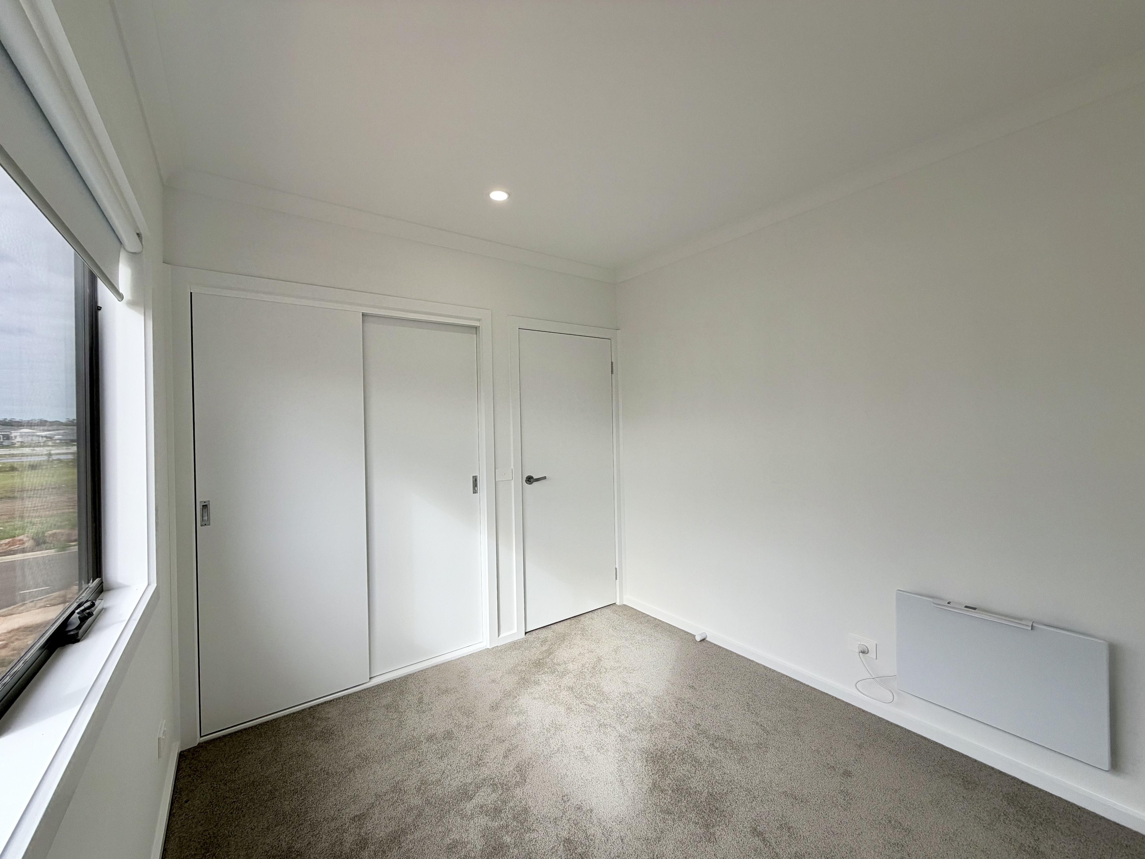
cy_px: 430
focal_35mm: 14
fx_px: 463
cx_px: 572
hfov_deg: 102.1
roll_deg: +1.7
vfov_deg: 85.7
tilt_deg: -0.3
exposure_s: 1/502
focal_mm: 2.22
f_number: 2.2
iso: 64
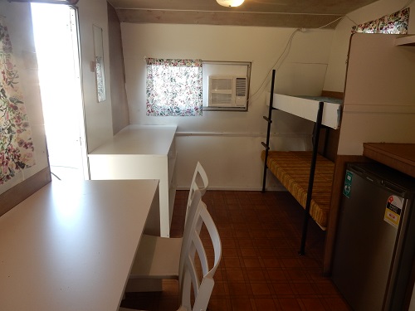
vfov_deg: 54.9
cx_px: 208
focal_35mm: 25
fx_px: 300
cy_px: 156
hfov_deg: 69.4
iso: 140
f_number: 4
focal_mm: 4.5
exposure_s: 1/30
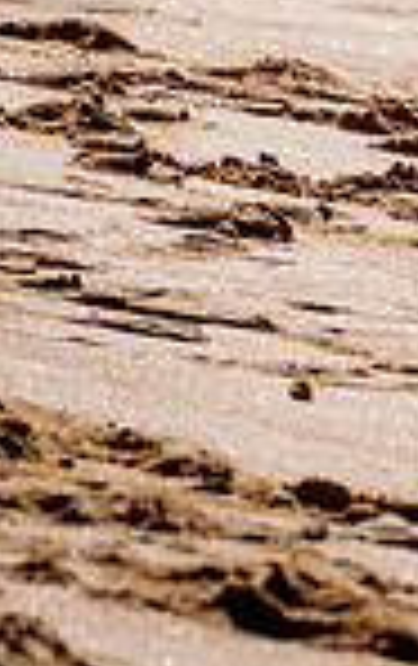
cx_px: 1271
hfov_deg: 0.5
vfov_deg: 0.9
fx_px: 43921
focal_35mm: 2419
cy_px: -272
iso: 160
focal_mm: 500
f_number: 5.6
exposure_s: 1/2000
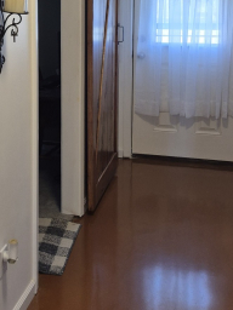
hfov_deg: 24.3
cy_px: 66
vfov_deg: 31.4
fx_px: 538
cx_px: 79
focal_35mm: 60
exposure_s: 1/120
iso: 200
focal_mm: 5.4
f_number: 1.8
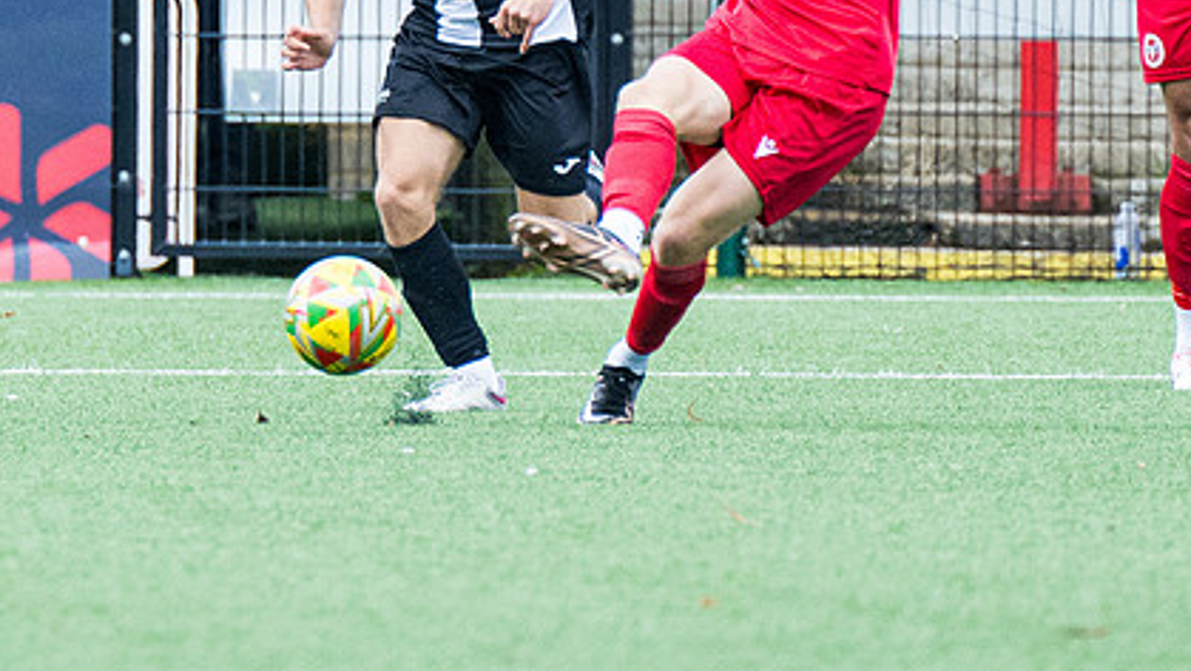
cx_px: 336
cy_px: -82
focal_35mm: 1280
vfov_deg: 1.0
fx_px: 40436
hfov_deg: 1.7
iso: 800
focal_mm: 280
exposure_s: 1/1250
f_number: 4.5
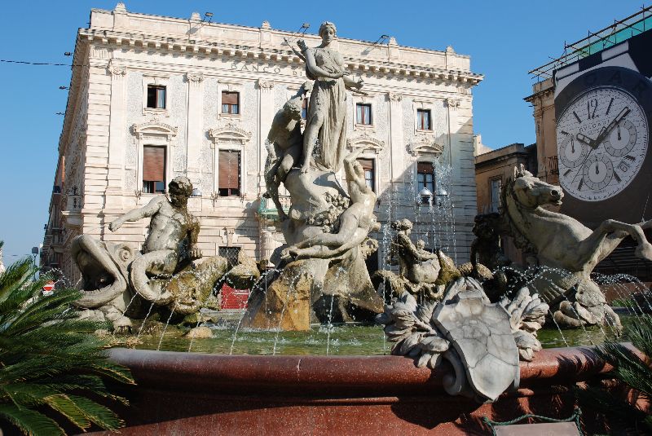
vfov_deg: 40.0
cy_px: 218
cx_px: 326
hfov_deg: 57.2
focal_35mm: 33
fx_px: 598
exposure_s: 1/250
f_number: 8
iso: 100
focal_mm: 22
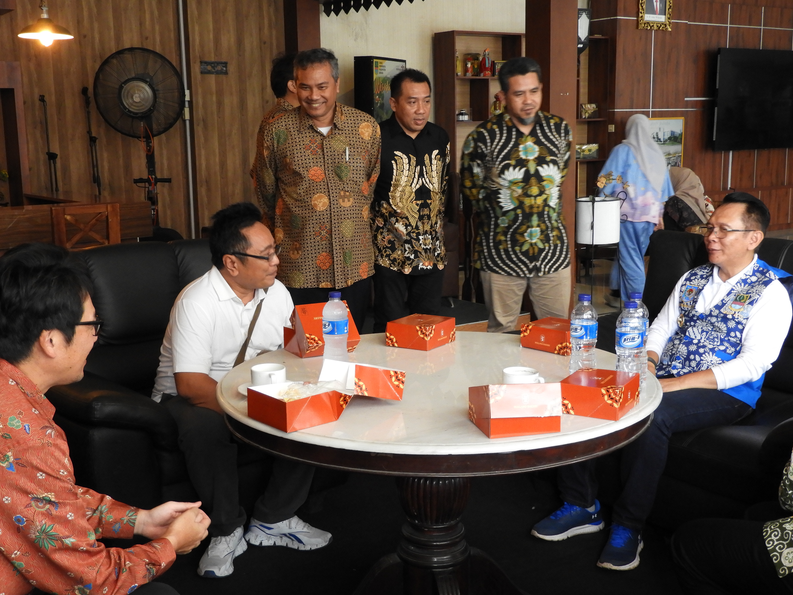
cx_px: 370
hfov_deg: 43.8
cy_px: 312
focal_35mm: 43
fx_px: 985
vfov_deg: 33.6
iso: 400
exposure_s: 1/20
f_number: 3.8
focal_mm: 7.2
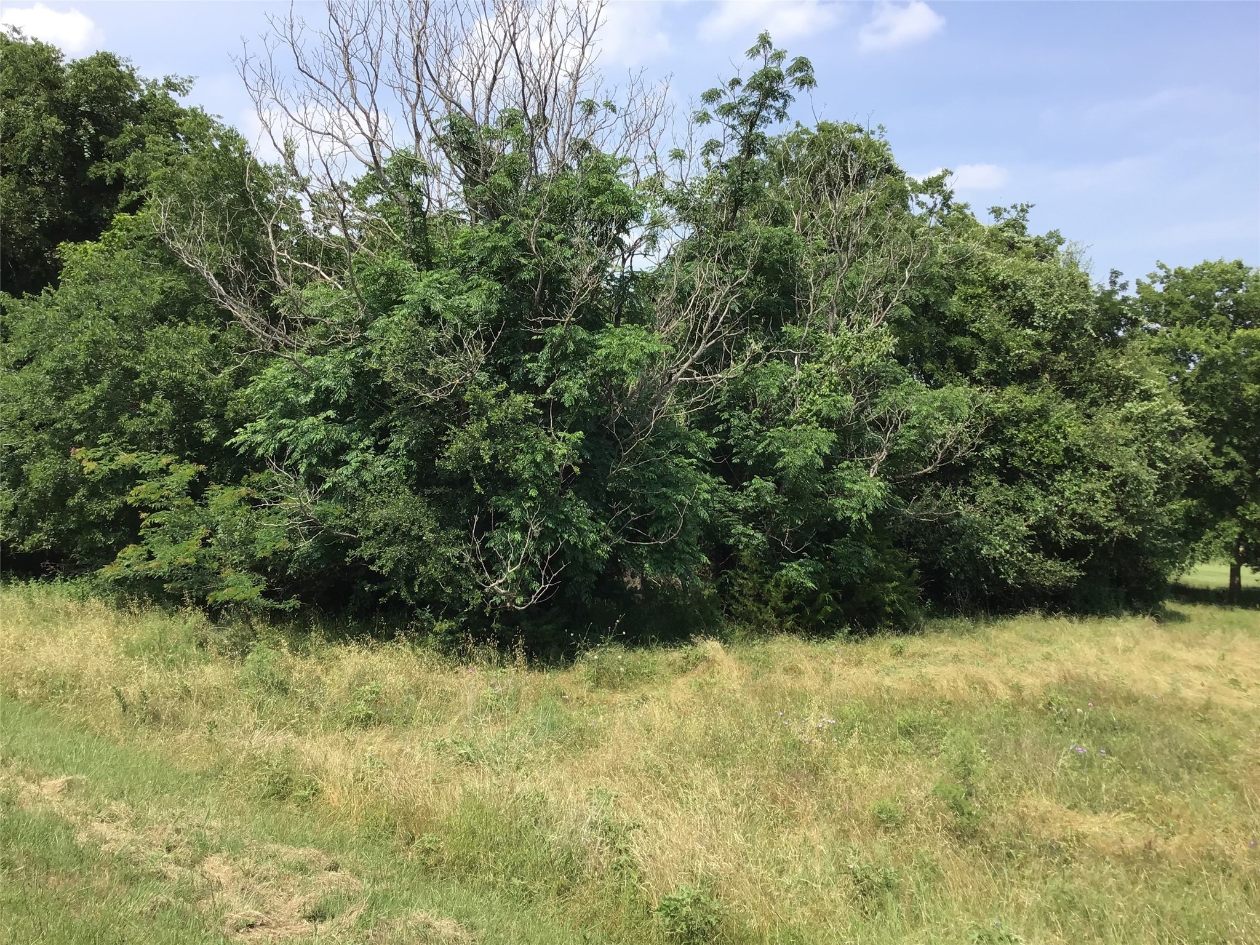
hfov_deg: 58.4
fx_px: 1128
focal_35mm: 31
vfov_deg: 45.4
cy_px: 472
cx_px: 630
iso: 25
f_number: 2.4
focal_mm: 3.3
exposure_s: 1/799
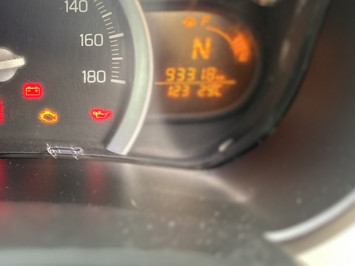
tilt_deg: -23.2
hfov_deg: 31.1
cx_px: -21
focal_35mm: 56
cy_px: 31
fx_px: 574
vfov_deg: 25.4
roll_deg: +1.8
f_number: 1.78
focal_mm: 6.86
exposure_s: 1/85
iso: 250
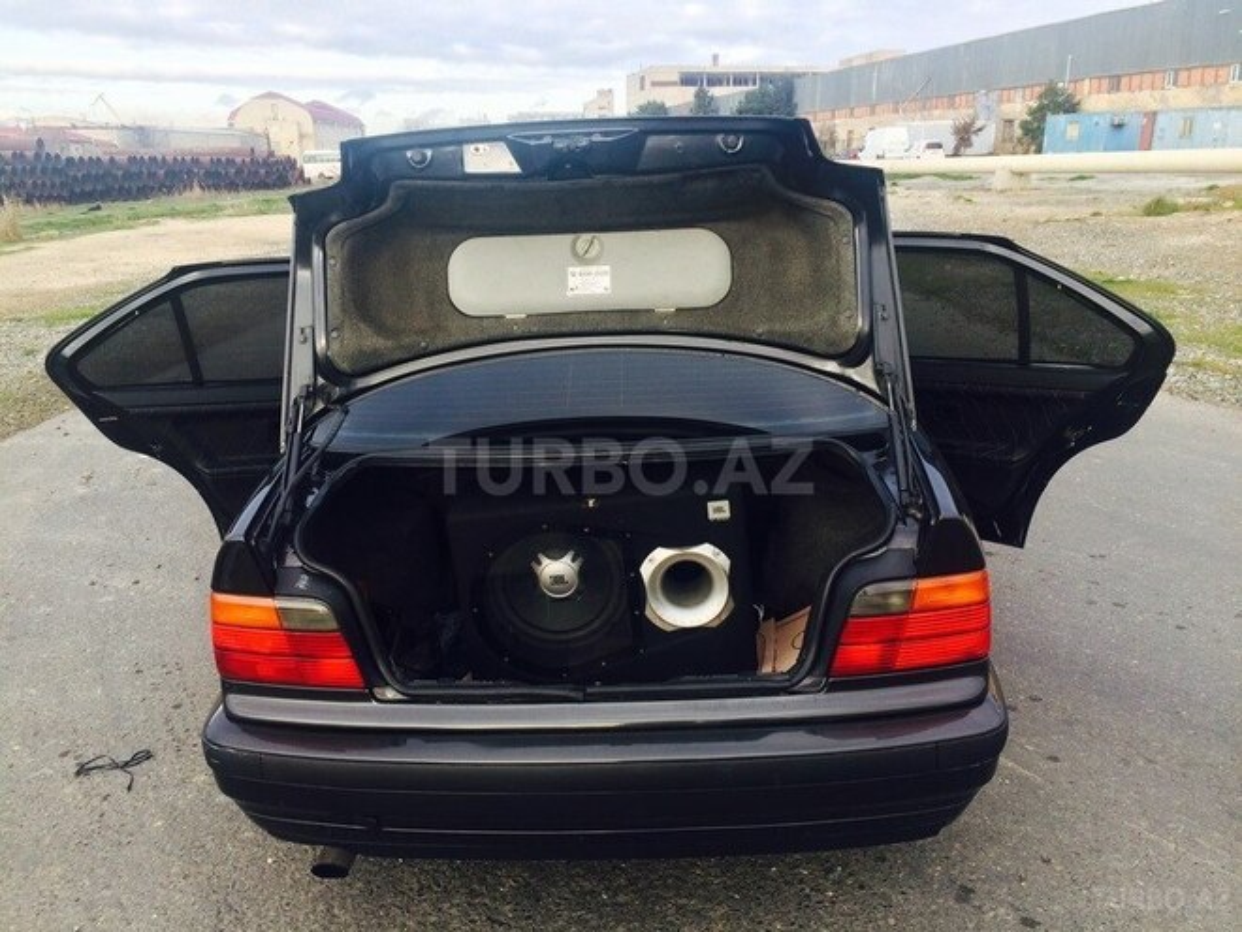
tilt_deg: -14.6
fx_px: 1041
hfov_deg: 61.7
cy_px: 466
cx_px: 621
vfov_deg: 48.2
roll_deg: +0.5
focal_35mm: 29
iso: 32
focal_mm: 4.15
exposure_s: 1/192
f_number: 2.2
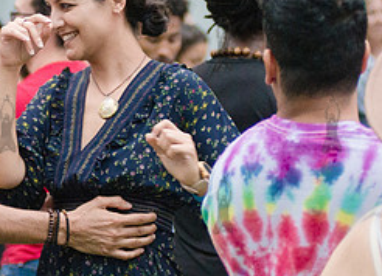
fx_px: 2822
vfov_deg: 5.6
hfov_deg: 7.7
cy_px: 147
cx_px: -47
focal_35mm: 259
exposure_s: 1/200
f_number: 3.2
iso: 3200
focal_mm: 80
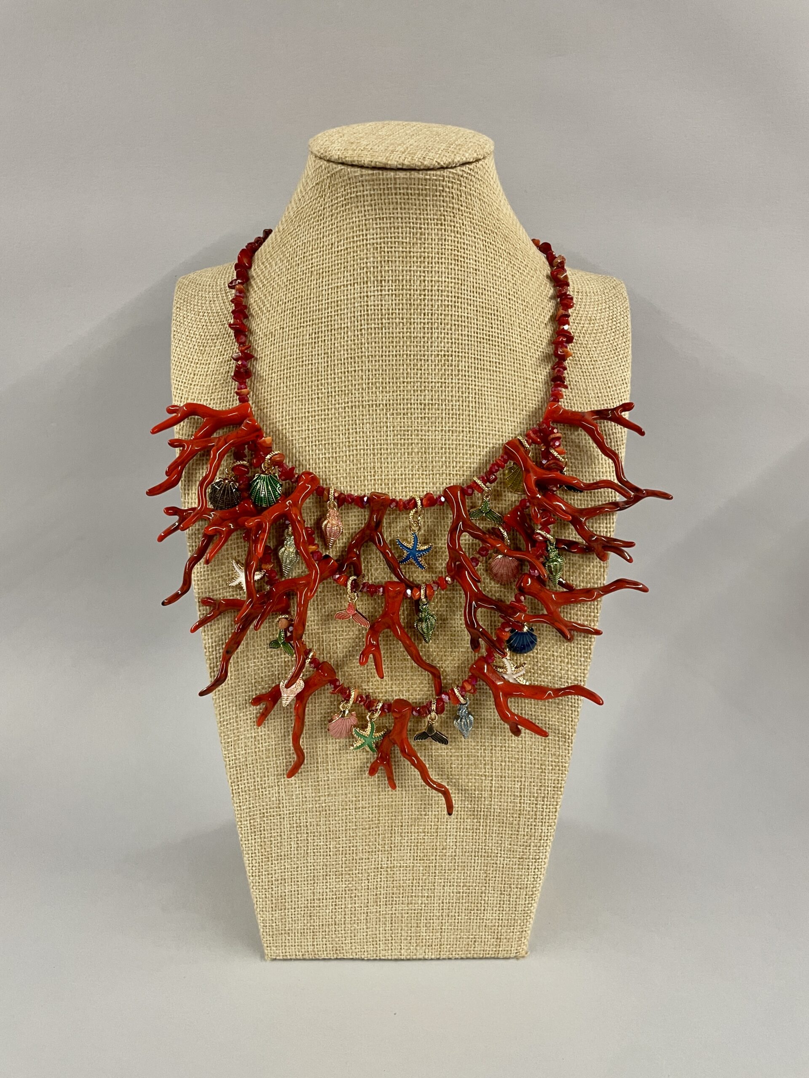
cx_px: 404
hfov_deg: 53.1
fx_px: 810
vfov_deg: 67.3
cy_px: 539
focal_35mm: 26
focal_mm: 4.2
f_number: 1.6
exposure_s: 1/50
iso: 100
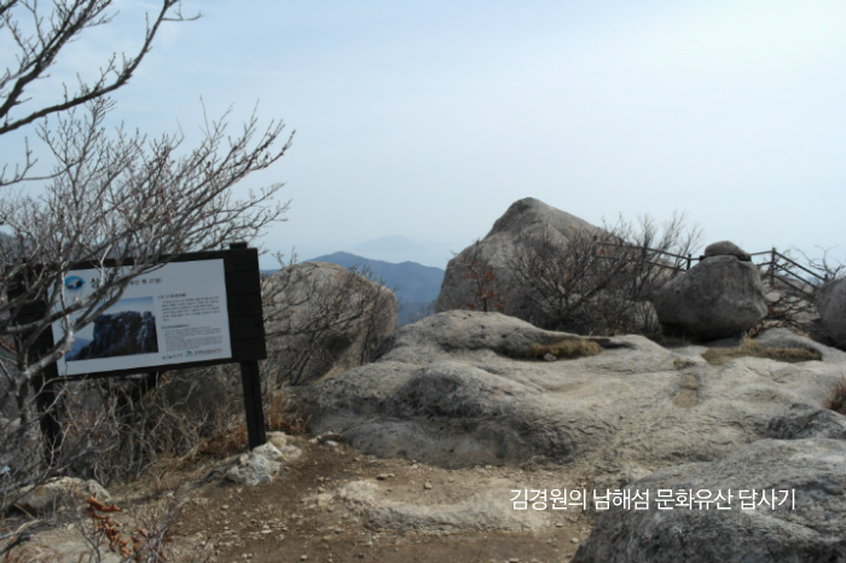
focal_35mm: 27
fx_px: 634
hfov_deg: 67.4
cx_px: 423
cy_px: 282
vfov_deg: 47.9
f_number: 8
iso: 100
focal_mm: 18
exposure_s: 1/400
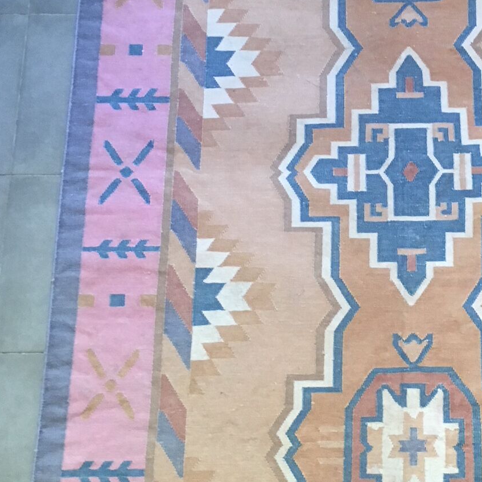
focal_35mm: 61
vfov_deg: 28.2
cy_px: 234
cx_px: 399
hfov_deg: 27.5
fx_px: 961
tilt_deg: -72.6
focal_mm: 4.15
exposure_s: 1/33
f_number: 2.2
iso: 160
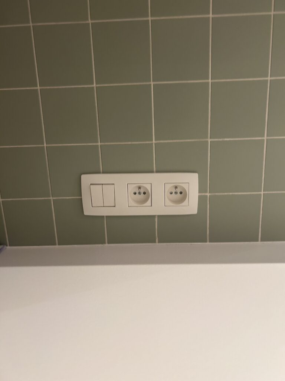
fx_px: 285
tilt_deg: -13.3
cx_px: 142
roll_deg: +1.3
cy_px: 190
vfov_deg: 67.3
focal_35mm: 26
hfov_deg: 53.1
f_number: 1.5
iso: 125
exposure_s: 1/50
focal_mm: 5.7
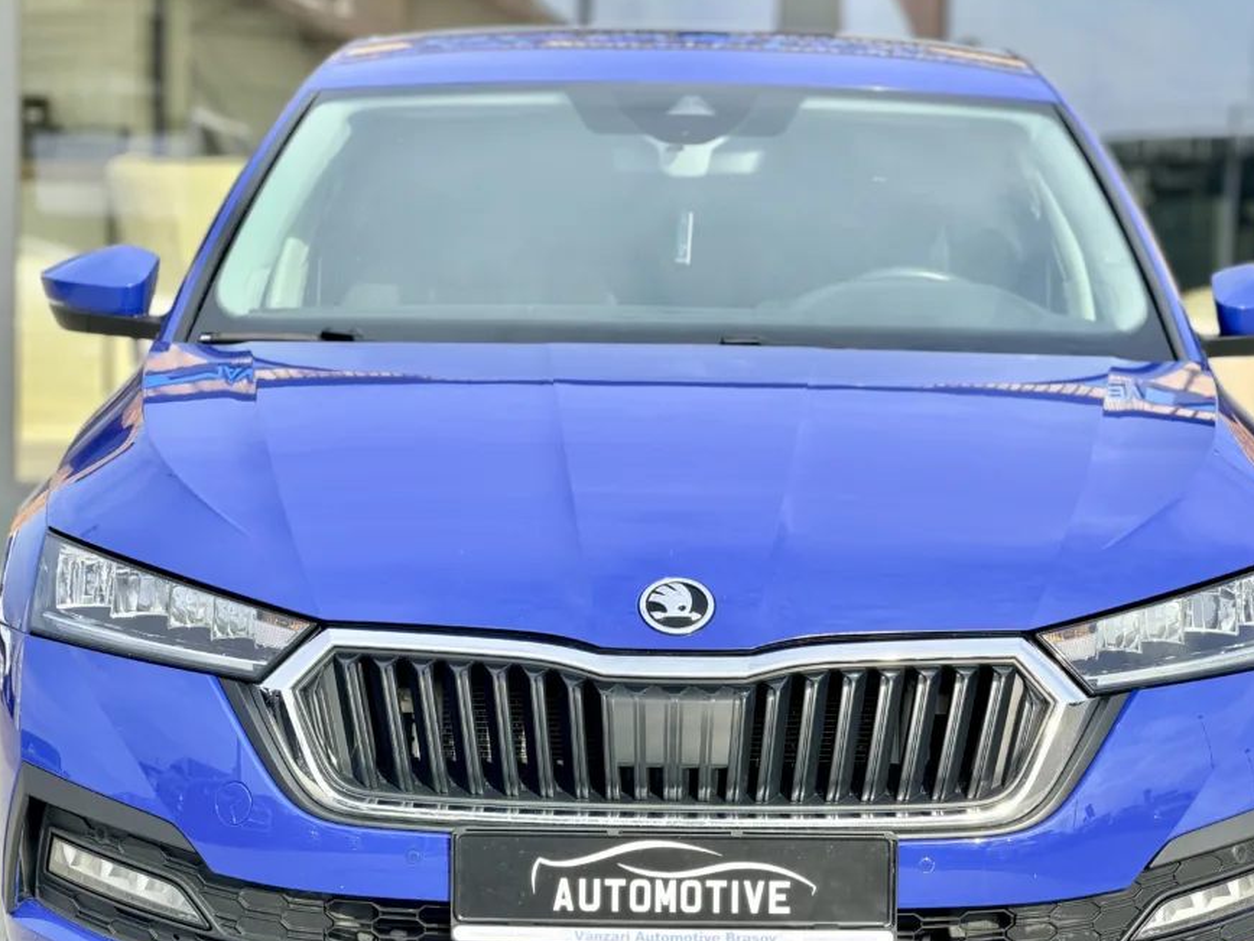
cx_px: 692
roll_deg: -0.6
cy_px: 538
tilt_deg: -4.9
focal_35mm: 118
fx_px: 4275
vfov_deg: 12.6
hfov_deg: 16.7
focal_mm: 16.89
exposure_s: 1/602
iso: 50
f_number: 2.8
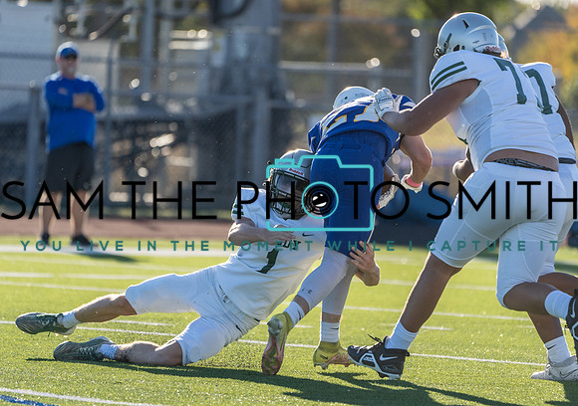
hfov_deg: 4.5
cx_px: 313
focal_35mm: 447
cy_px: 190
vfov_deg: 3.2
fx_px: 7297
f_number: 5.6
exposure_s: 1/1000
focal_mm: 400
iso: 320
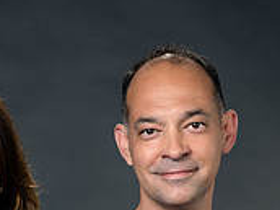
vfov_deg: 5.4
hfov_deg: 7.2
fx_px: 2224
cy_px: 281
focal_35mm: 275
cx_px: 39
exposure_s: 1/160
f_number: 4
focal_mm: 85
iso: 200
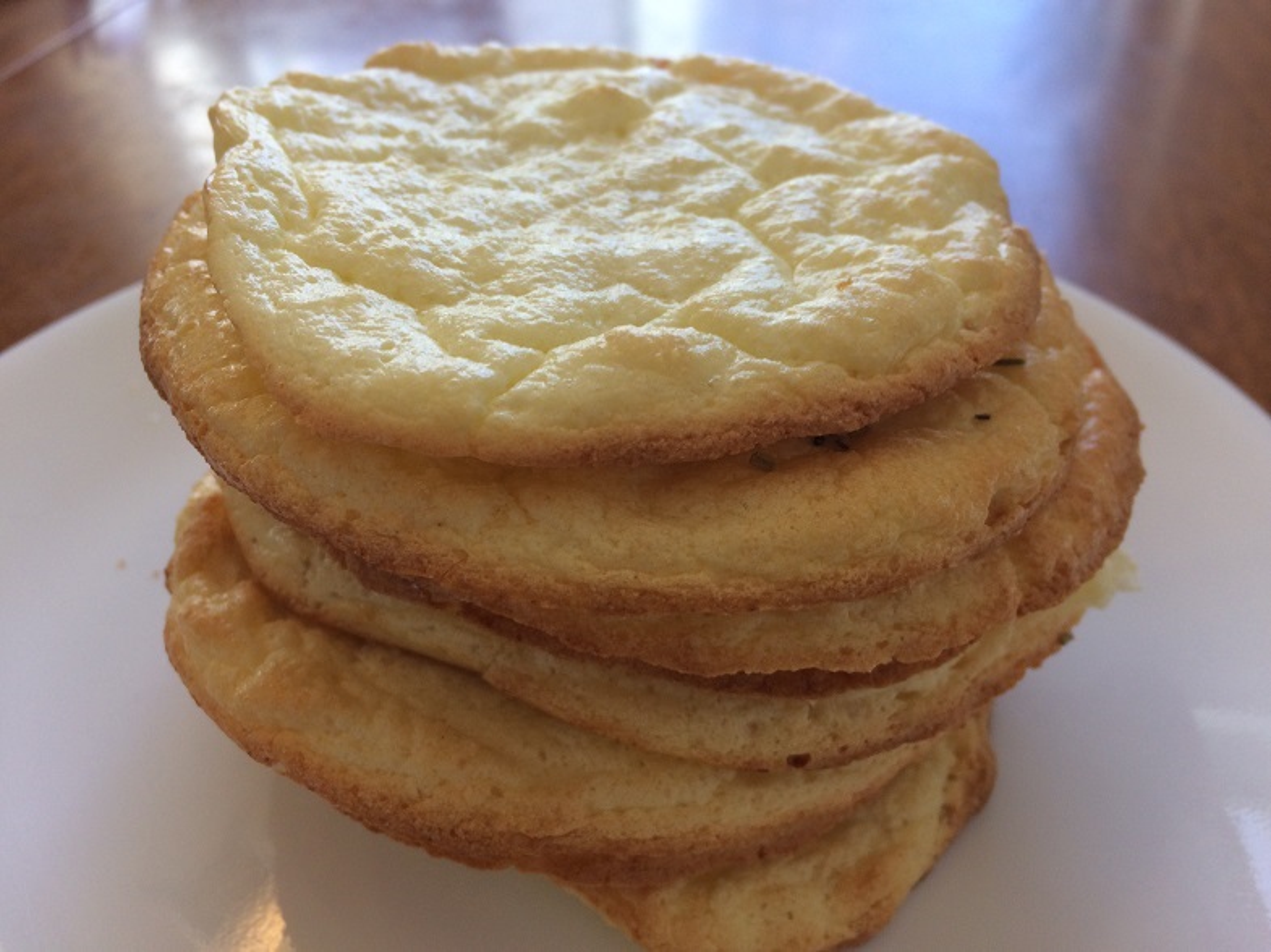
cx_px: 636
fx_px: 1064
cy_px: 476
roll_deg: +2.2
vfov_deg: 48.2
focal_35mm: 29
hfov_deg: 61.7
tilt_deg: -37.5
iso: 50
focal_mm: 4.15
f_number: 2.2
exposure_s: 1/120
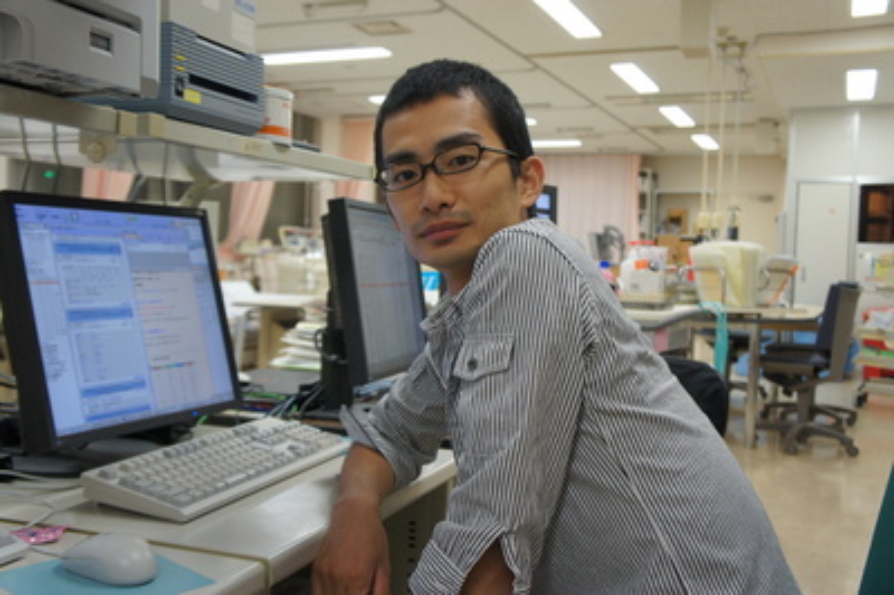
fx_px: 893
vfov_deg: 36.8
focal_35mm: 36
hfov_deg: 53.2
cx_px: 447
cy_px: 298
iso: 800
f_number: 4
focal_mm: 24
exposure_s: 1/100
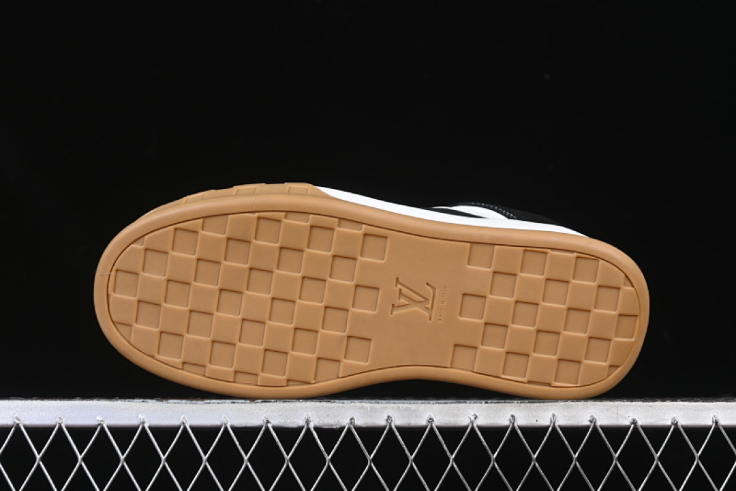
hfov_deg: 27.0
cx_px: 368
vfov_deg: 18.2
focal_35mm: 75
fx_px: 1533
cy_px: 246
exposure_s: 1/50
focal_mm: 50
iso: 160
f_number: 6.3
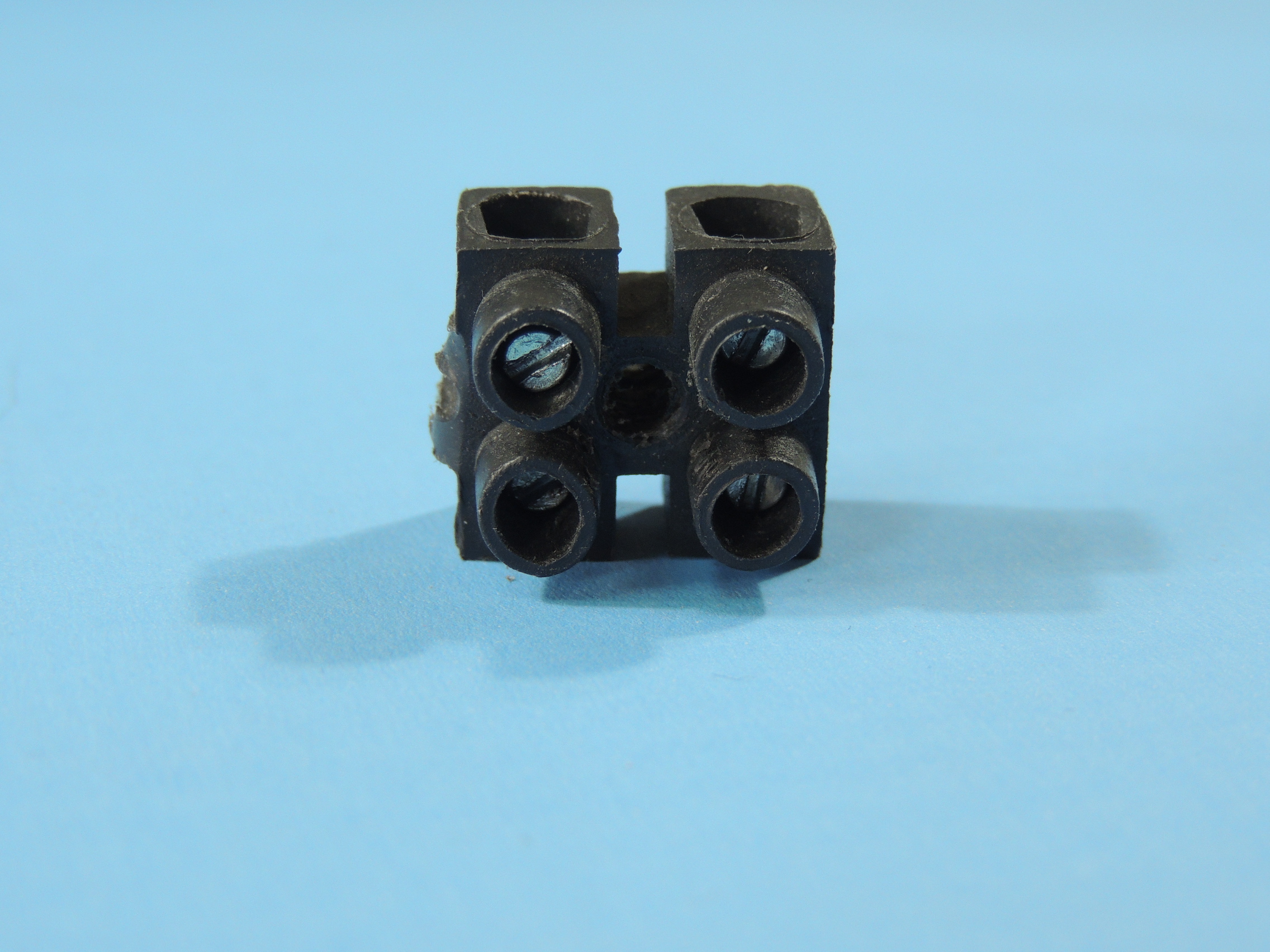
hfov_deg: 27.8
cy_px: 476
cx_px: 635
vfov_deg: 21.0
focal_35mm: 70
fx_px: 2568
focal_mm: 12.4
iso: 280
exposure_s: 1/60
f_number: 3.9
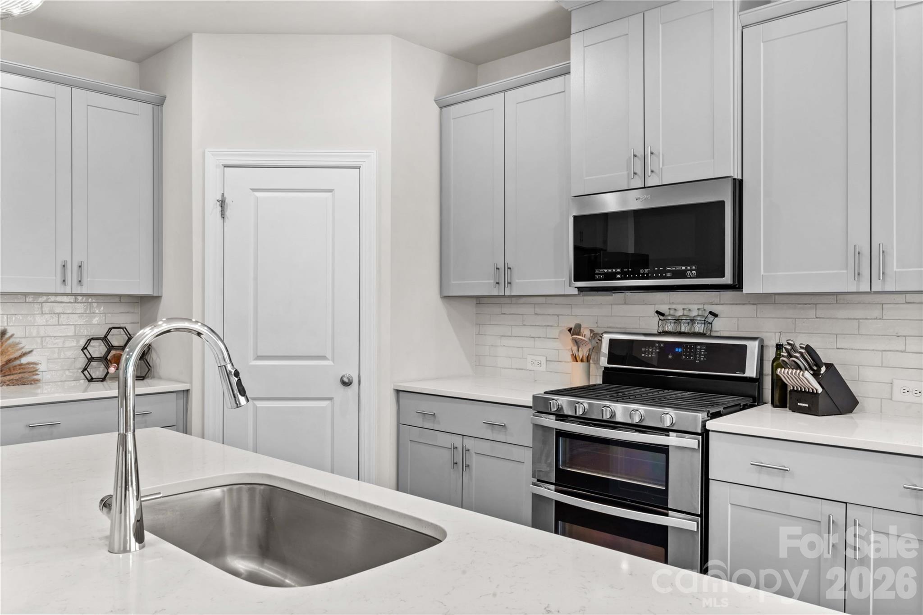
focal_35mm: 27
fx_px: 692
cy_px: 308
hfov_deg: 67.4
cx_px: 462
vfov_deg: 47.9
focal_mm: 27
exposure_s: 1.6
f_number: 16
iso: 100
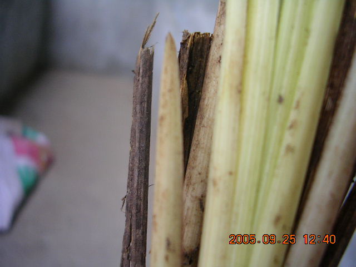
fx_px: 391
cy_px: 134
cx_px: 178
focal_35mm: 38
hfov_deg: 49.0
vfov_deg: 37.7
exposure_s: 1/58.6
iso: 50
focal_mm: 5.8
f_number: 2.8
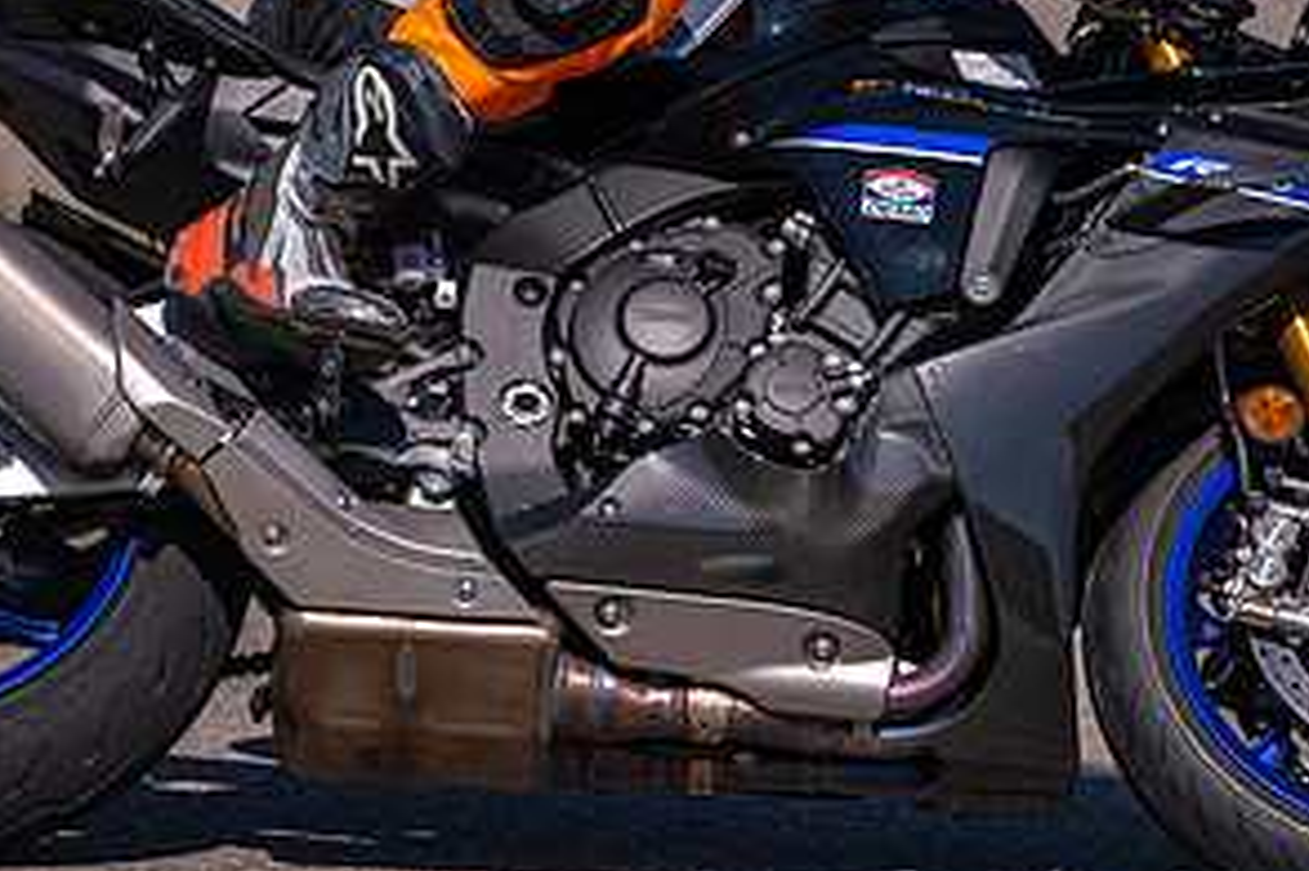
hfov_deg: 5.2
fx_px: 14390
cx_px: 710
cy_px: 159
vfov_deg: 3.5
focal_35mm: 396
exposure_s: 1/2500
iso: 64
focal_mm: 200
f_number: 2.8
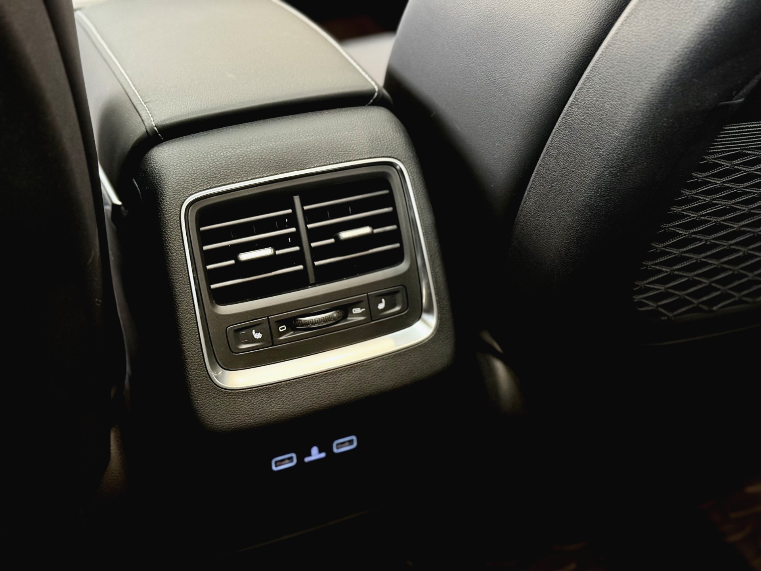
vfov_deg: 30.3
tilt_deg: -32.6
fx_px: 1055
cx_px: 380
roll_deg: -0.6
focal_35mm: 48
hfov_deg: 39.7
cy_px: 286
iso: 640
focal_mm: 6.76
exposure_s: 1/20
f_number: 1.78
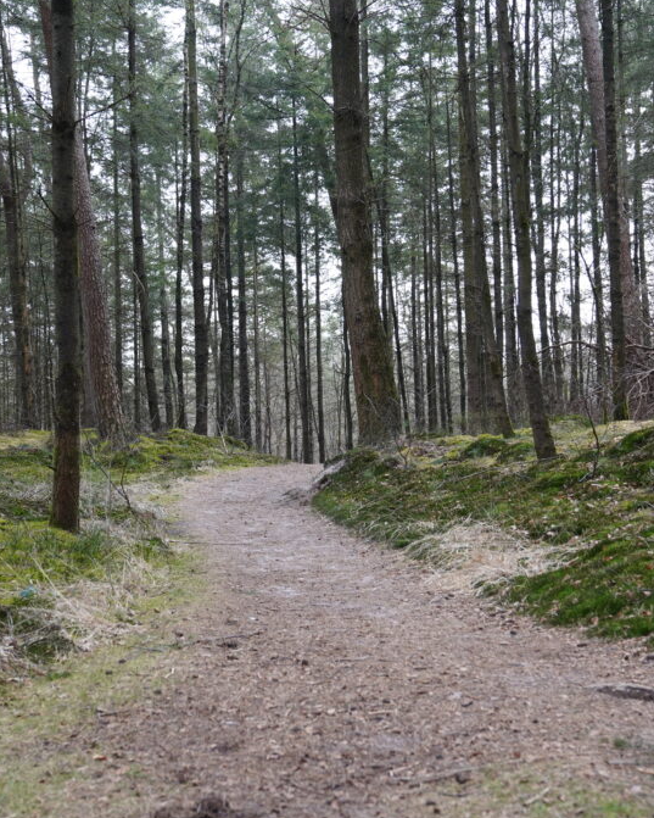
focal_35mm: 53
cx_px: 306
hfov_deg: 28.6
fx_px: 1282
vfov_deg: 35.4
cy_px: 410
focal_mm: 37
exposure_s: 1/160
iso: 400
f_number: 4
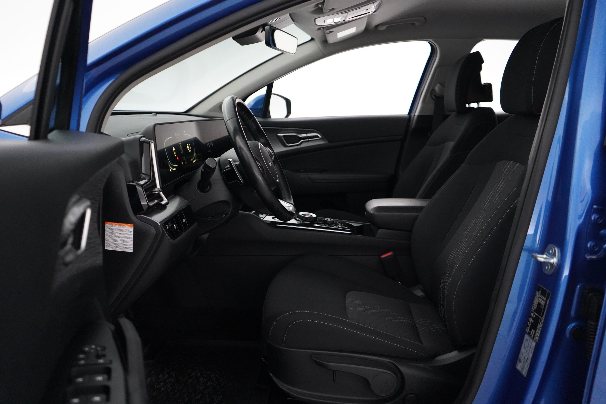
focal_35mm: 28
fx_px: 471
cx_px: 303
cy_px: 202
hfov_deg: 65.5
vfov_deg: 46.4
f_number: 3.5
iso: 10000
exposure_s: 1/160
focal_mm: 28
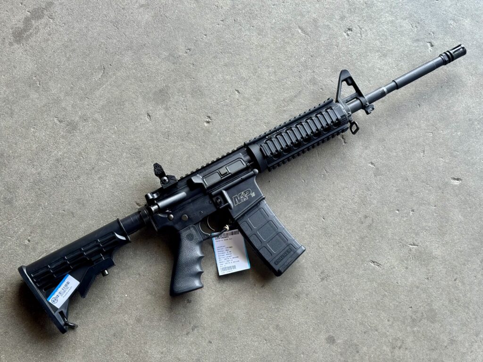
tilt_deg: -77.0
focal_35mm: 48
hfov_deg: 39.7
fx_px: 670
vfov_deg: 30.3
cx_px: 242
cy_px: 181
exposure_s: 1/215
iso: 64
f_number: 1.78
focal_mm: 6.76
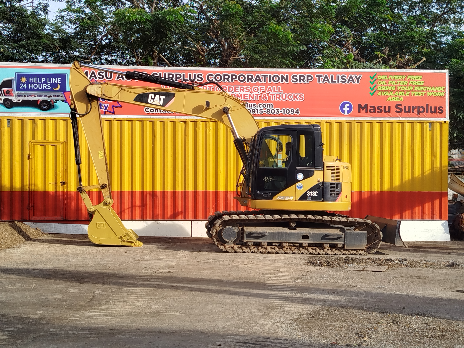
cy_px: 174
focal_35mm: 55
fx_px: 737
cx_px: 232
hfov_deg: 34.9
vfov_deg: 26.6
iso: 50
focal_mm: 5.31
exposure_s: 1/563
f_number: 1.7
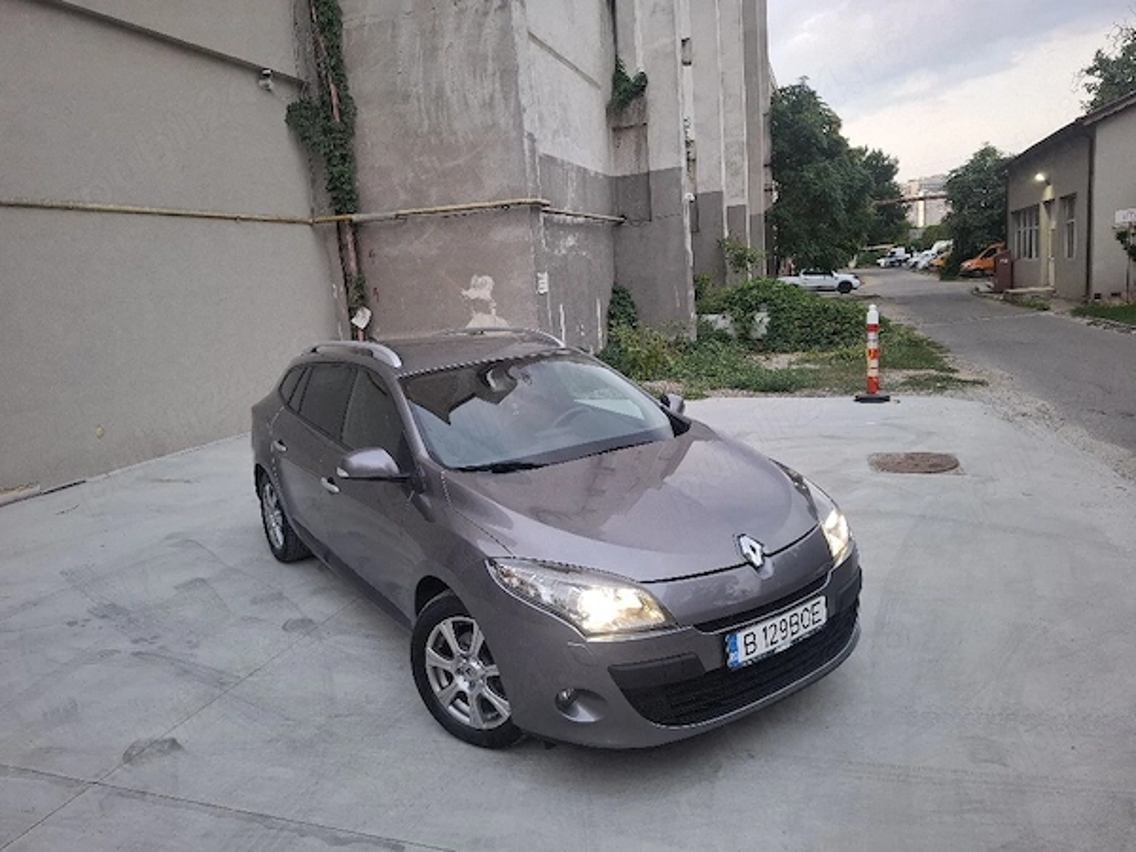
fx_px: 755
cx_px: 568
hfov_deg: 73.9
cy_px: 426
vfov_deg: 58.9
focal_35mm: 23
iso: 160
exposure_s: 1/50
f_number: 1.8
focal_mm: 5.54
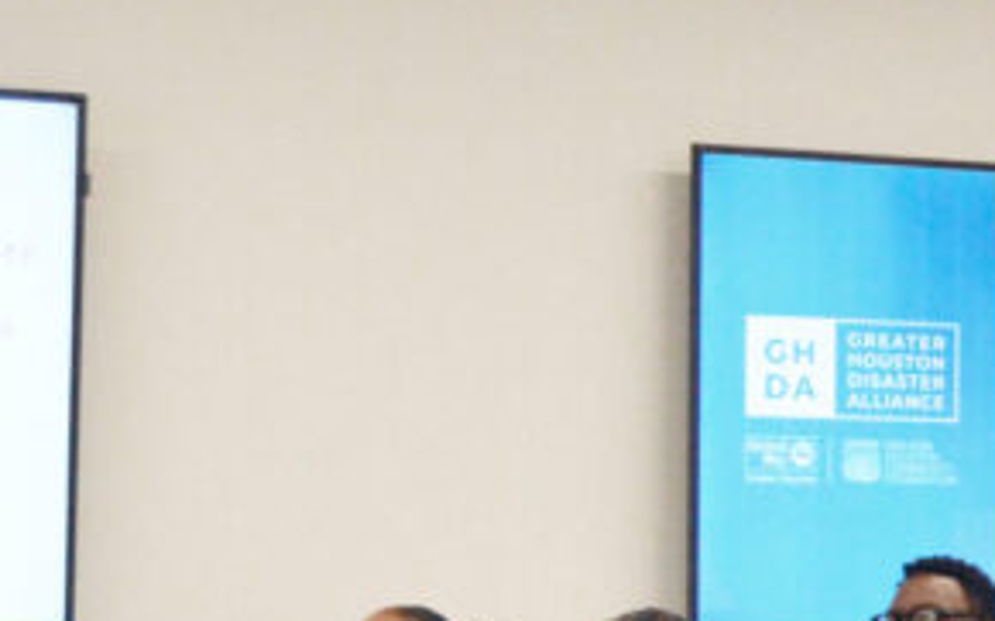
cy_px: 575
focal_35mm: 162
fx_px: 4391
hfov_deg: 12.5
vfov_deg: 8.1
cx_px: 1290
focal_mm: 30
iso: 3200
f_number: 4.2
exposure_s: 1/400
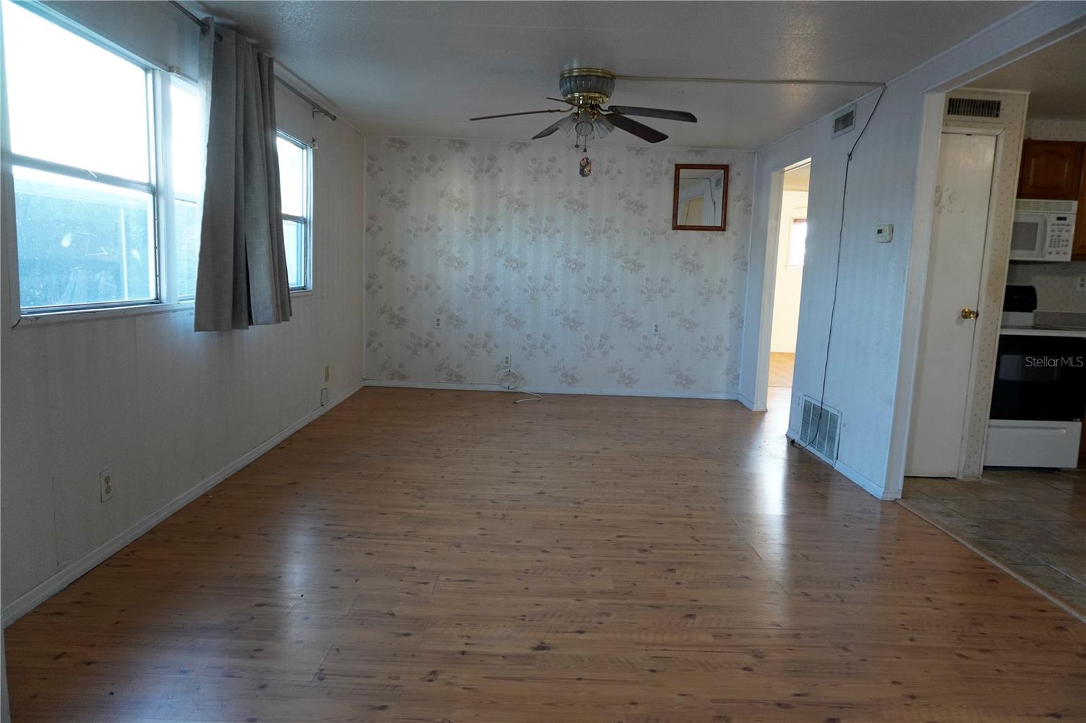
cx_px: 543
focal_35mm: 24
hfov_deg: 73.8
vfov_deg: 53.1
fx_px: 724
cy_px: 362
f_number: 4
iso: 1000
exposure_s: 1/160
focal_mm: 16
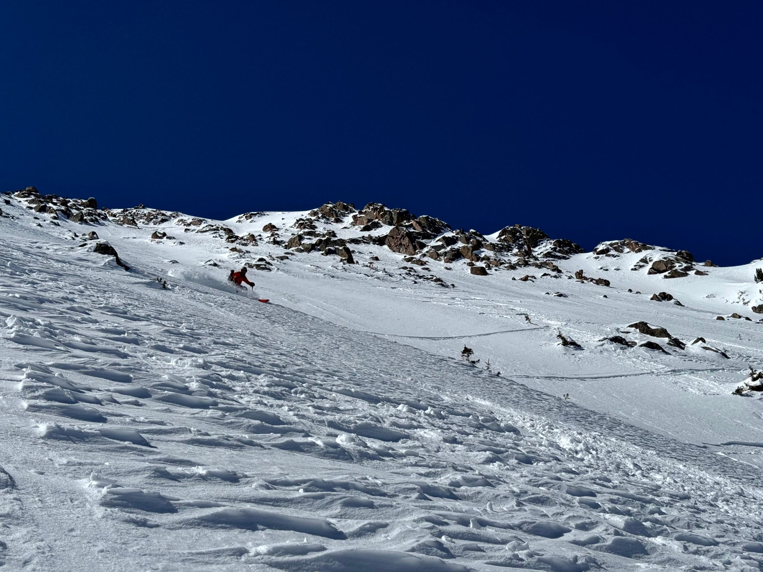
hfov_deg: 39.7
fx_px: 1058
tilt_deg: +39.2
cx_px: 382
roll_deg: +4.9
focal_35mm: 48
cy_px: 286
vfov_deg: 30.3
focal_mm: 6.76
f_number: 1.78
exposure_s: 1/15385
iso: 50
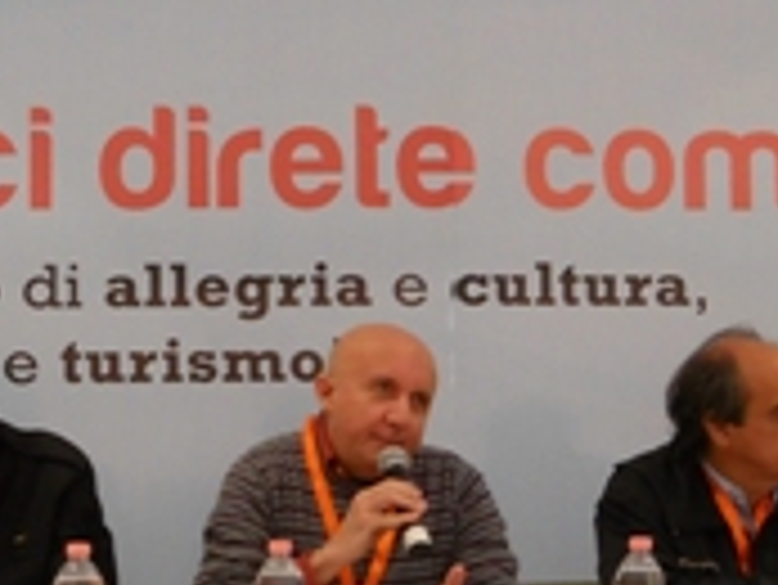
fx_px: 2384
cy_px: 369
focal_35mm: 106
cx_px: 351
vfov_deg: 14.0
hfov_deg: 18.5
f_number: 3.1
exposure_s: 1/60
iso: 248
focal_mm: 6.72
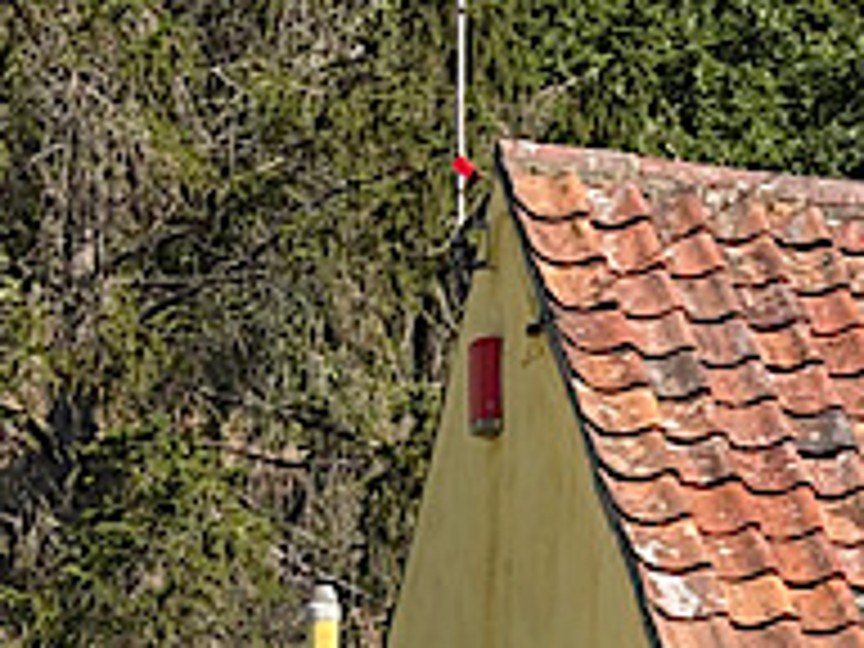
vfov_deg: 5.0
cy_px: 1256
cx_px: 2259
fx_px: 7288
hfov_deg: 6.4
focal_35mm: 292
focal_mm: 5.96
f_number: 1.6
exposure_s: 1/2639
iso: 32
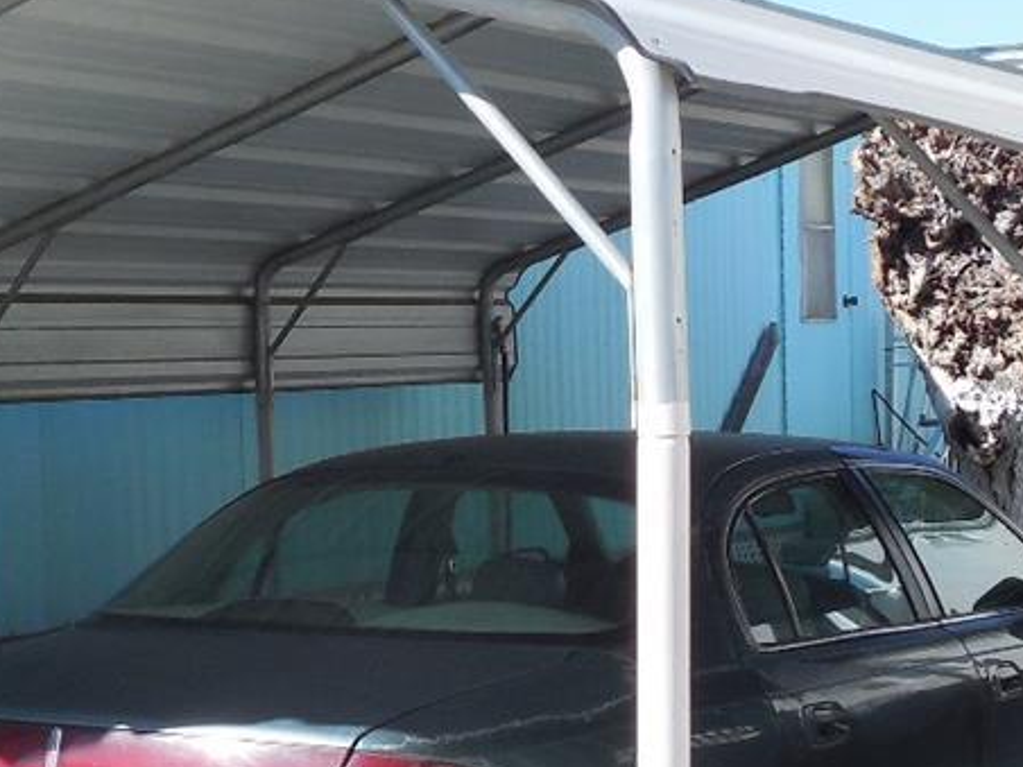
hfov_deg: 23.5
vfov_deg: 17.7
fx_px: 2453
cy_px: 495
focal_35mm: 83
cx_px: 450
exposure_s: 1/640
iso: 125
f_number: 3.3
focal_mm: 4.5
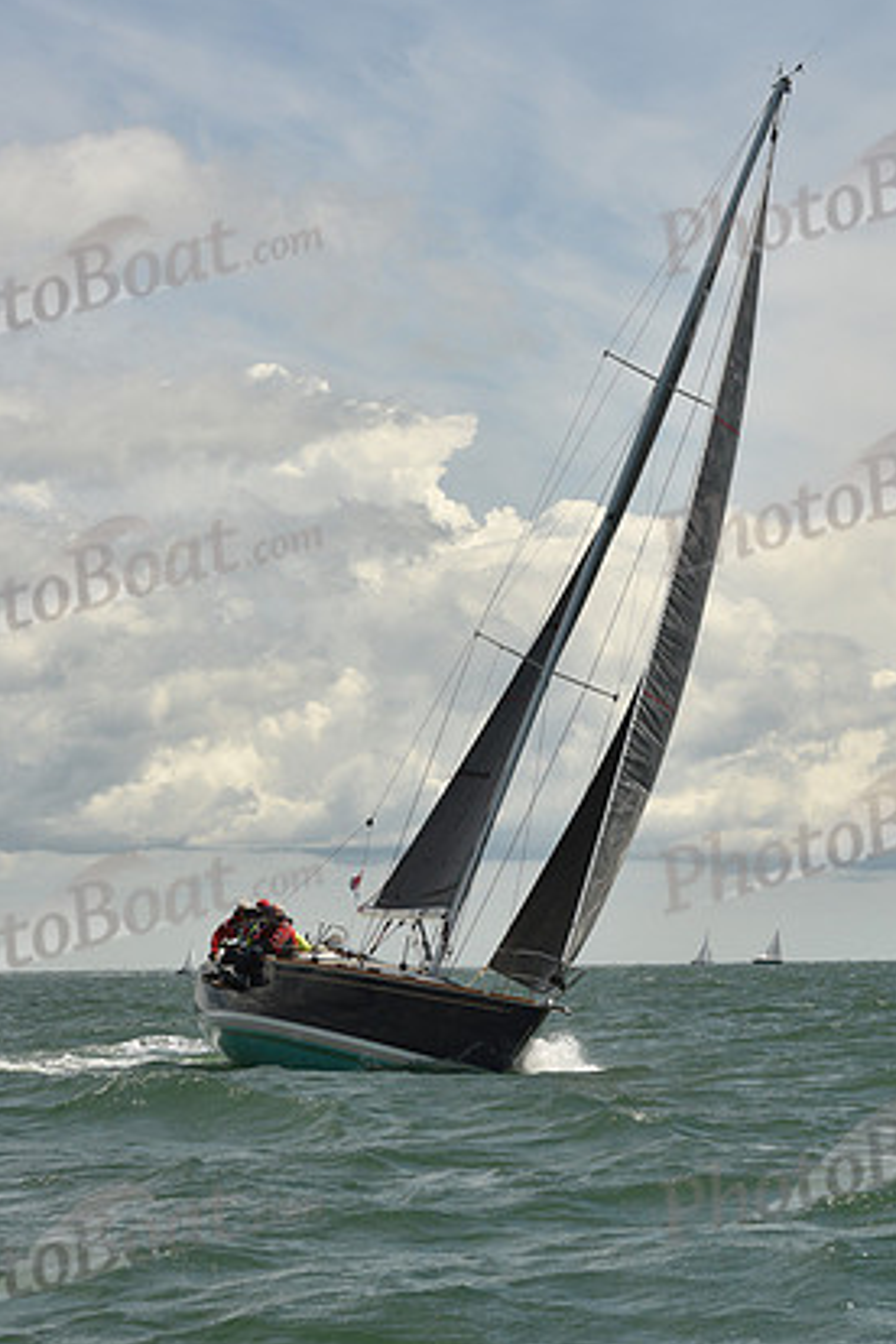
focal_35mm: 119
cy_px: 708
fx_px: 4442
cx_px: 492
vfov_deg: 17.2
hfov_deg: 11.5
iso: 320
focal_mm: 85
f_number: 13
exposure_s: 1/800
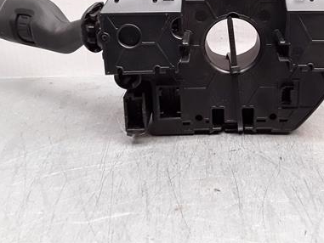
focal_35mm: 47
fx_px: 440
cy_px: 42
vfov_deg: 30.0
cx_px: 230
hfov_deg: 39.6
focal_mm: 2.91
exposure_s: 1/50
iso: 100
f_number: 1.9
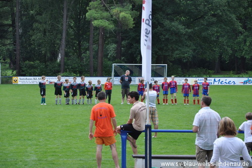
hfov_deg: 15.2
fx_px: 944
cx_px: 126
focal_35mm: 135
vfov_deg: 10.1
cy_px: 84
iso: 640
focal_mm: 90
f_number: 5.6
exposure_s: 1/1000
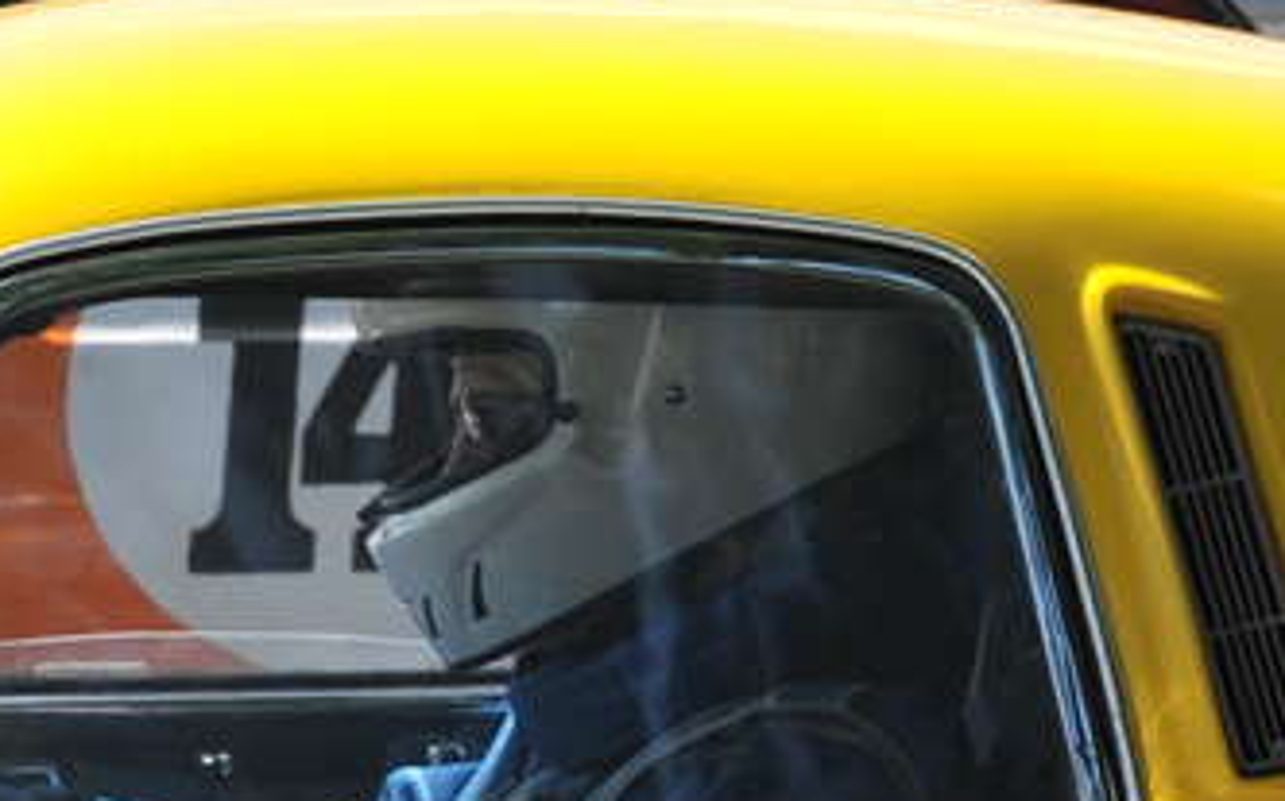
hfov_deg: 4.9
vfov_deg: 3.0
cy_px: 1074
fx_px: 15049
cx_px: 139
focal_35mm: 430
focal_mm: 70
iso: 200
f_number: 8
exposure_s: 1/500
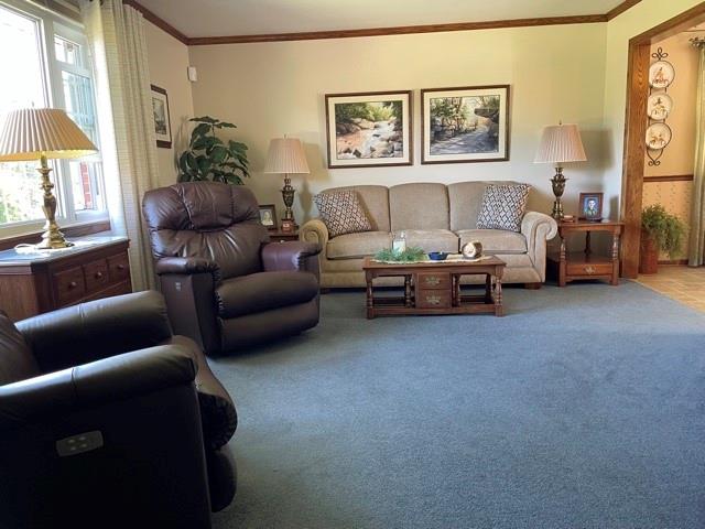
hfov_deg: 67.3
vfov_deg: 53.1
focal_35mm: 26
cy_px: 264
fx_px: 530
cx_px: 352
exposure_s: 1/60
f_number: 1.6
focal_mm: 4.2
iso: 250
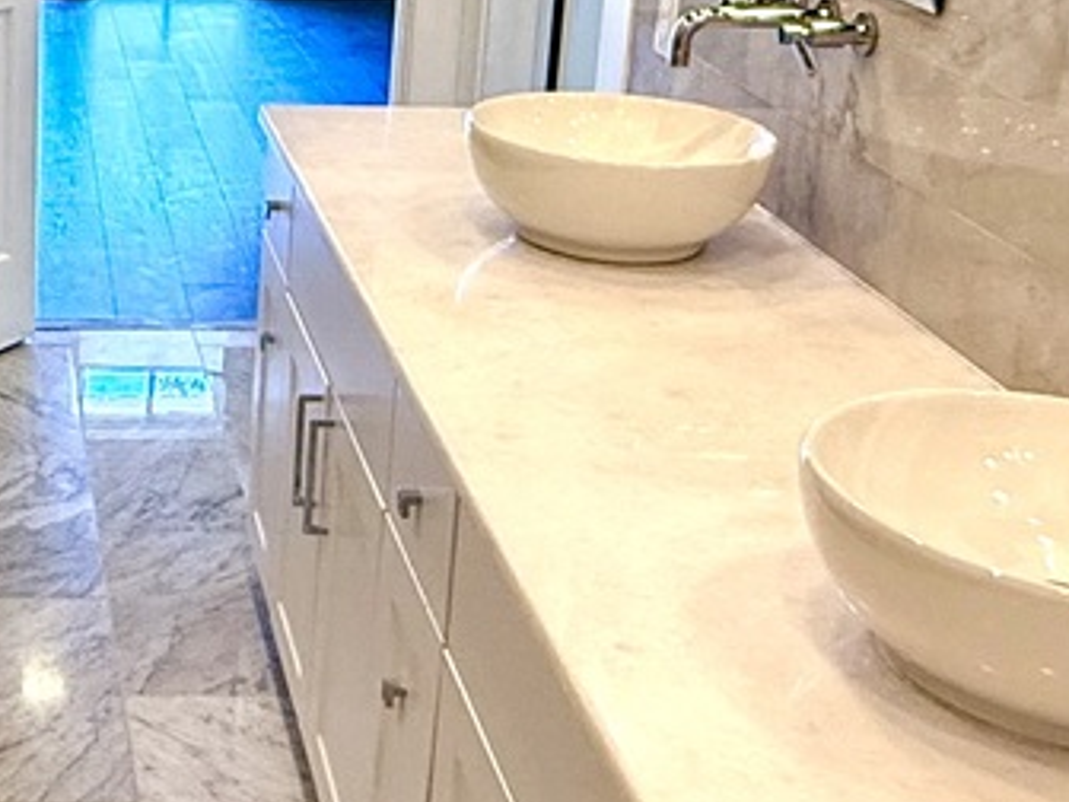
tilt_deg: -15.0
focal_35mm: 60
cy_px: 150
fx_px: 1853
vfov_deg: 24.0
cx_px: -16
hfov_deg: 29.9
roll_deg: -1.2
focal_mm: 2.22
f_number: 2.2
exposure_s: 1/120
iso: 250
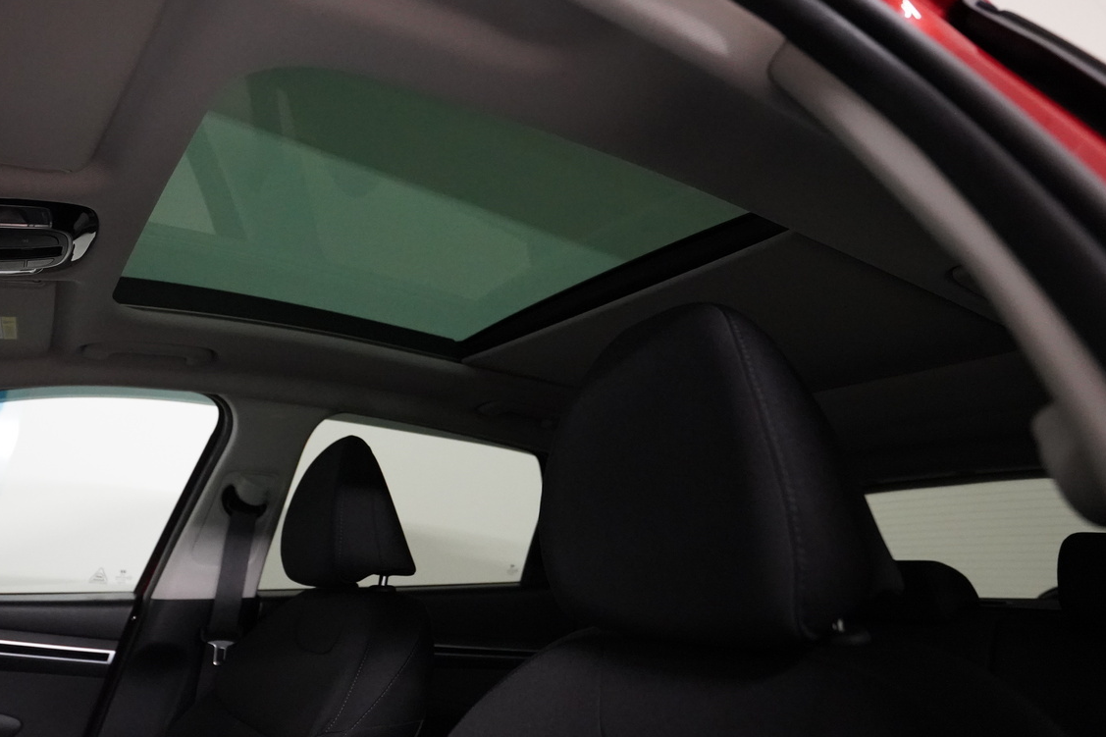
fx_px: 706
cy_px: 254
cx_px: 452
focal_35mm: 23
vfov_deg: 54.1
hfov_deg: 75.4
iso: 10000
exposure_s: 1/160
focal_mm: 16
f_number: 2.8
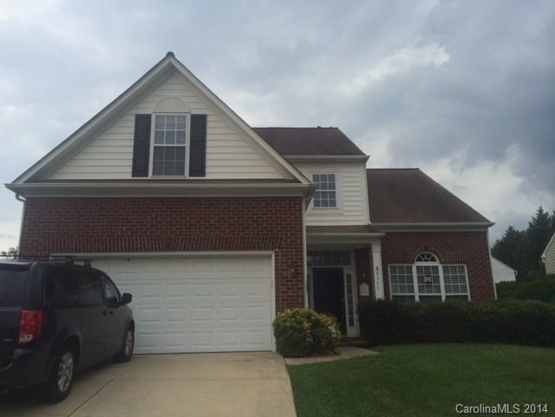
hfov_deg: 60.0
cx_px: 278
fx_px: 481
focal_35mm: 30
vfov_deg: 46.8
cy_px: 208
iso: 32
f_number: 2.2
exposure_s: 1/604
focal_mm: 4.12
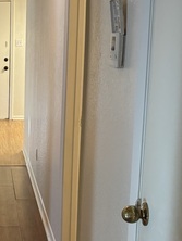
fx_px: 546
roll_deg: +0.2
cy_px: 169
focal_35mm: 78
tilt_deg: -13.5
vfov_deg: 24.8
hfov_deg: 18.1
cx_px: -25
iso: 250
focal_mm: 5.96
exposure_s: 1/60
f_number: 1.6
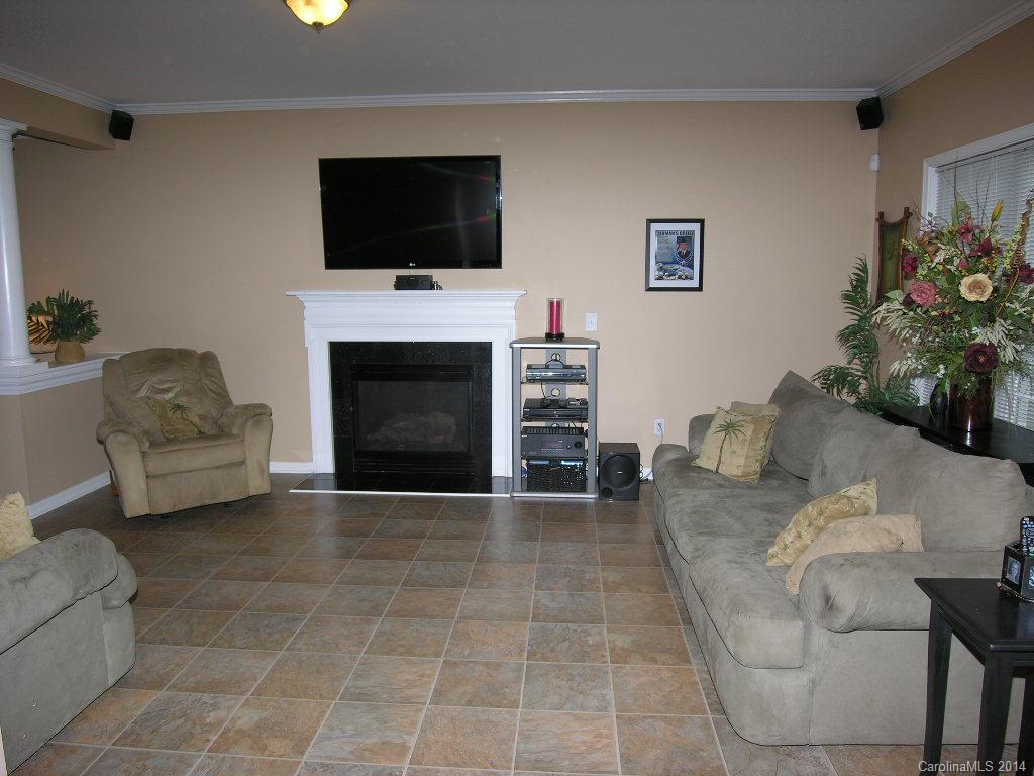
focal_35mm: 24
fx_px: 717
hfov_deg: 71.6
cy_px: 388
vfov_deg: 56.8
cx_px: 517
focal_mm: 6.1
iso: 50
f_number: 4.1
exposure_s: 1/60.1
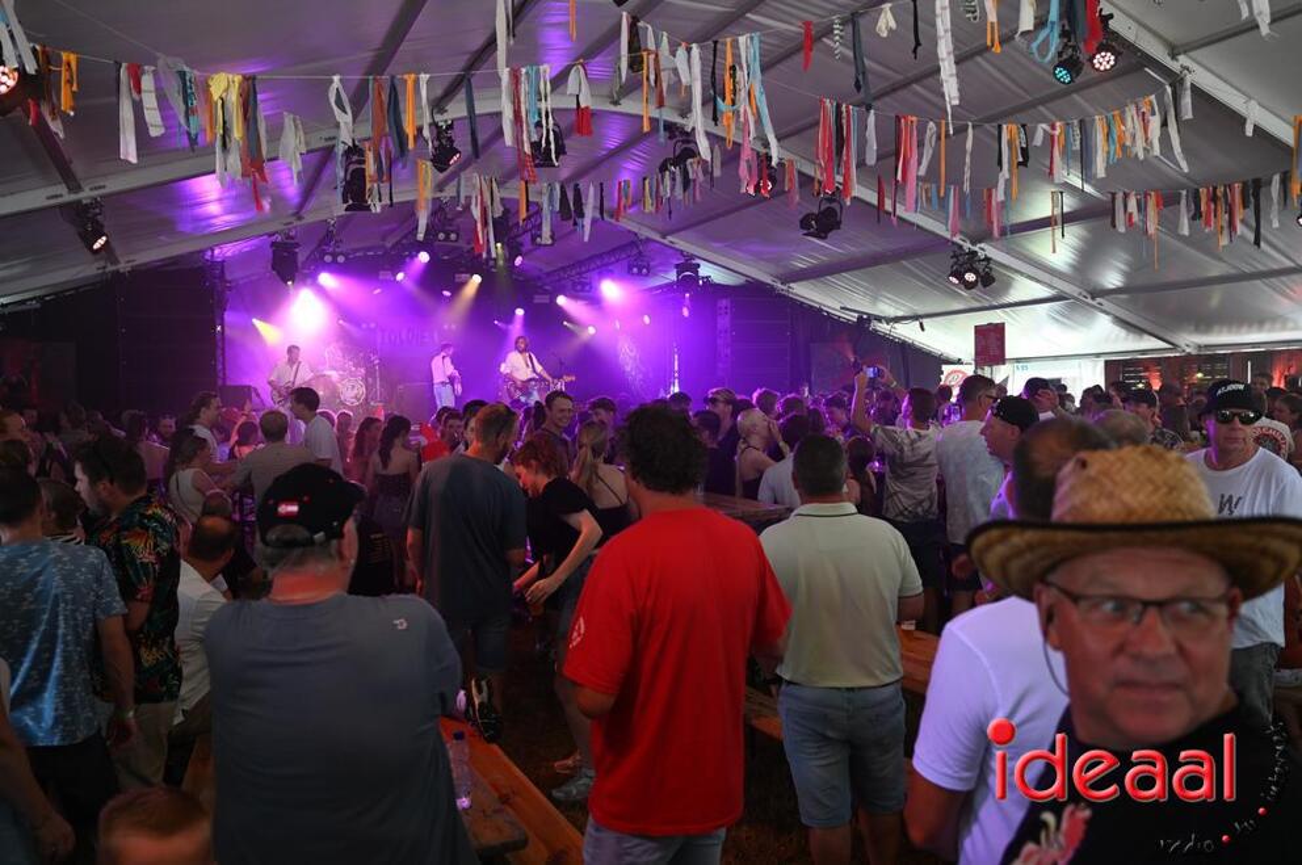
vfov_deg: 47.8
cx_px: 651
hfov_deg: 67.4
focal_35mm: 27
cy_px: 432
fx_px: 975
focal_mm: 27
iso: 400
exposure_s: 1/60
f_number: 4
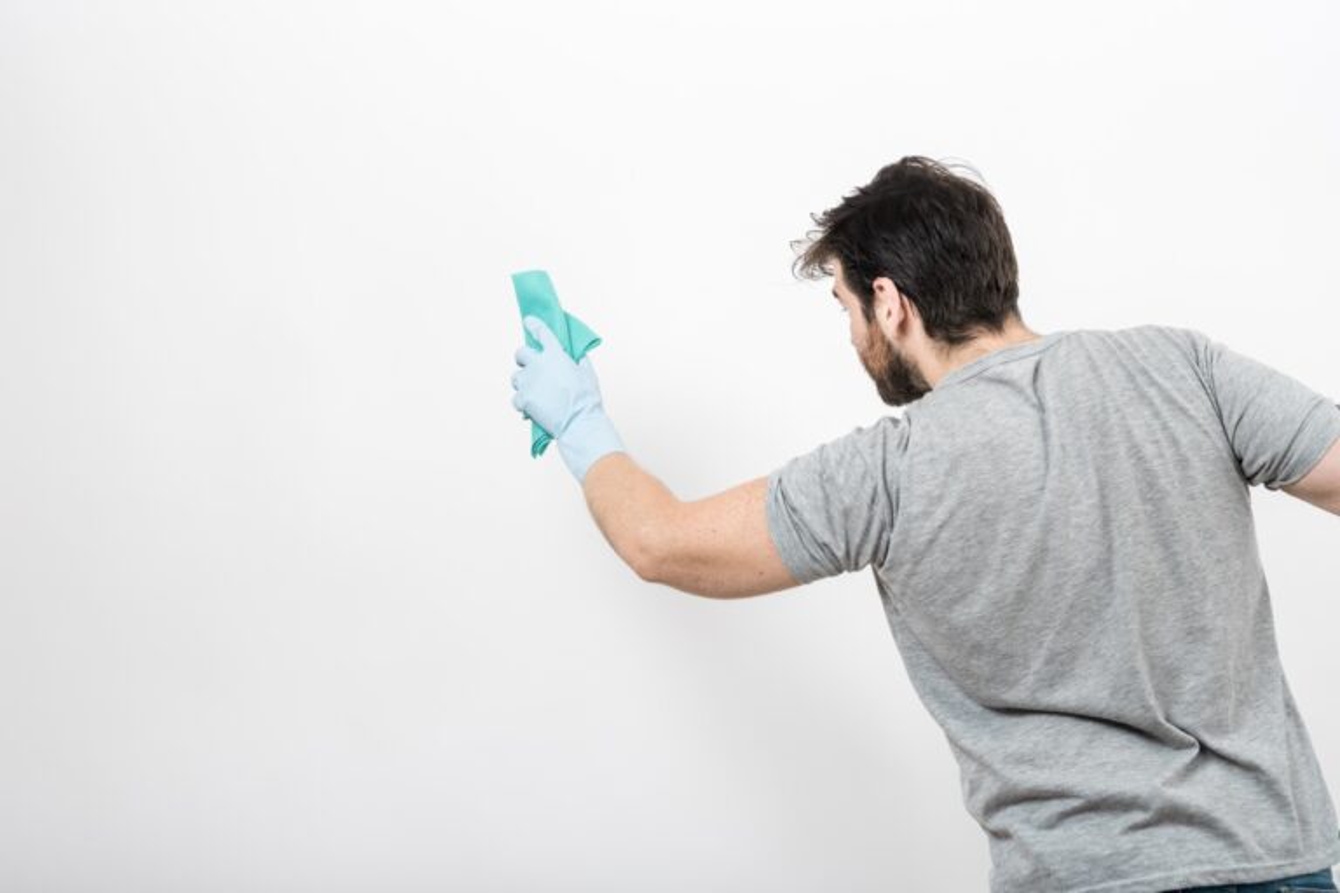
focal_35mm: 70
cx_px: 670
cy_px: 446
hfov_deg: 28.8
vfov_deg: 19.5
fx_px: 2605
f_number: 8
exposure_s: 1/160
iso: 100
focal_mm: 70
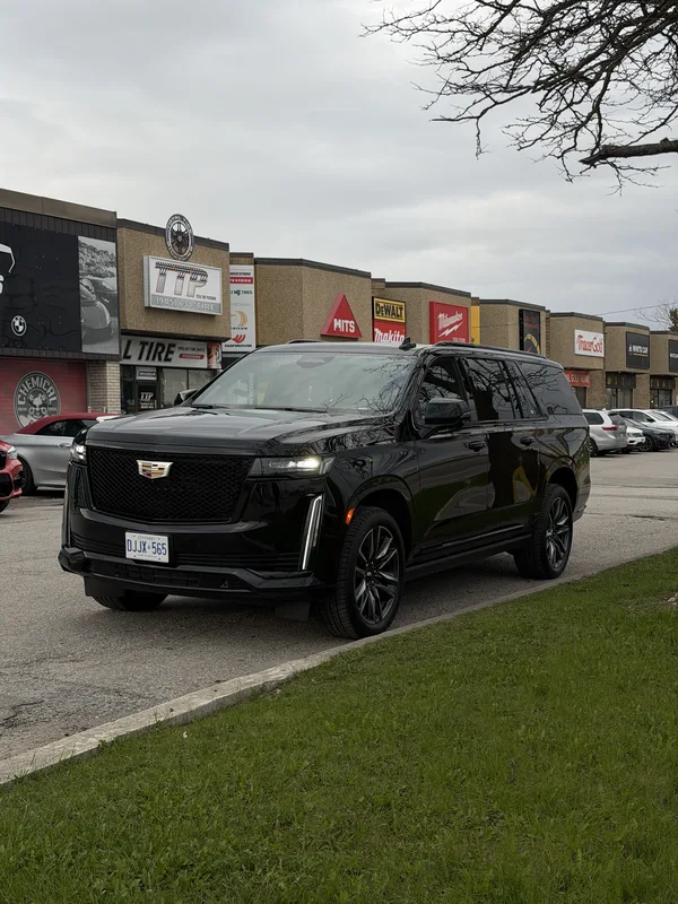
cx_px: 339
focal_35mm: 48
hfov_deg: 30.3
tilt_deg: -1.6
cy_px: 452
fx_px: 1254
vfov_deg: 39.7
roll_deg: +1.5
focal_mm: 6.76
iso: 64
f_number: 1.78
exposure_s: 1/516
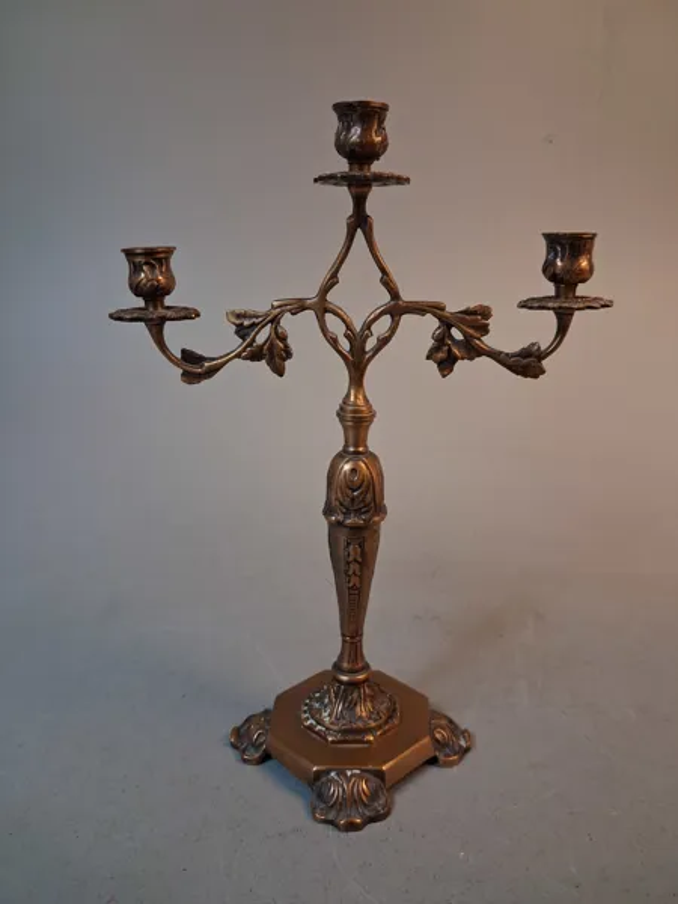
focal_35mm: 27
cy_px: 452
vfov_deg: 65.3
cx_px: 339
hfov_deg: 51.4
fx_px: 705
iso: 250
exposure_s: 1/50
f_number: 1.8
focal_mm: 4
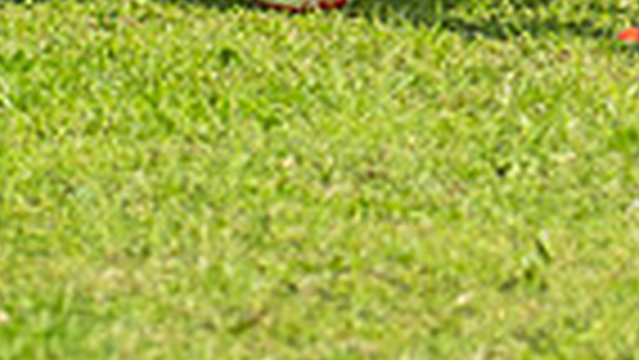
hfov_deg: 3.1
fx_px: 11967
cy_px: -488
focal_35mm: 706
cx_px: 742
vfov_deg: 1.7
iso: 250
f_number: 3.2
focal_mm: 110
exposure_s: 1/2500
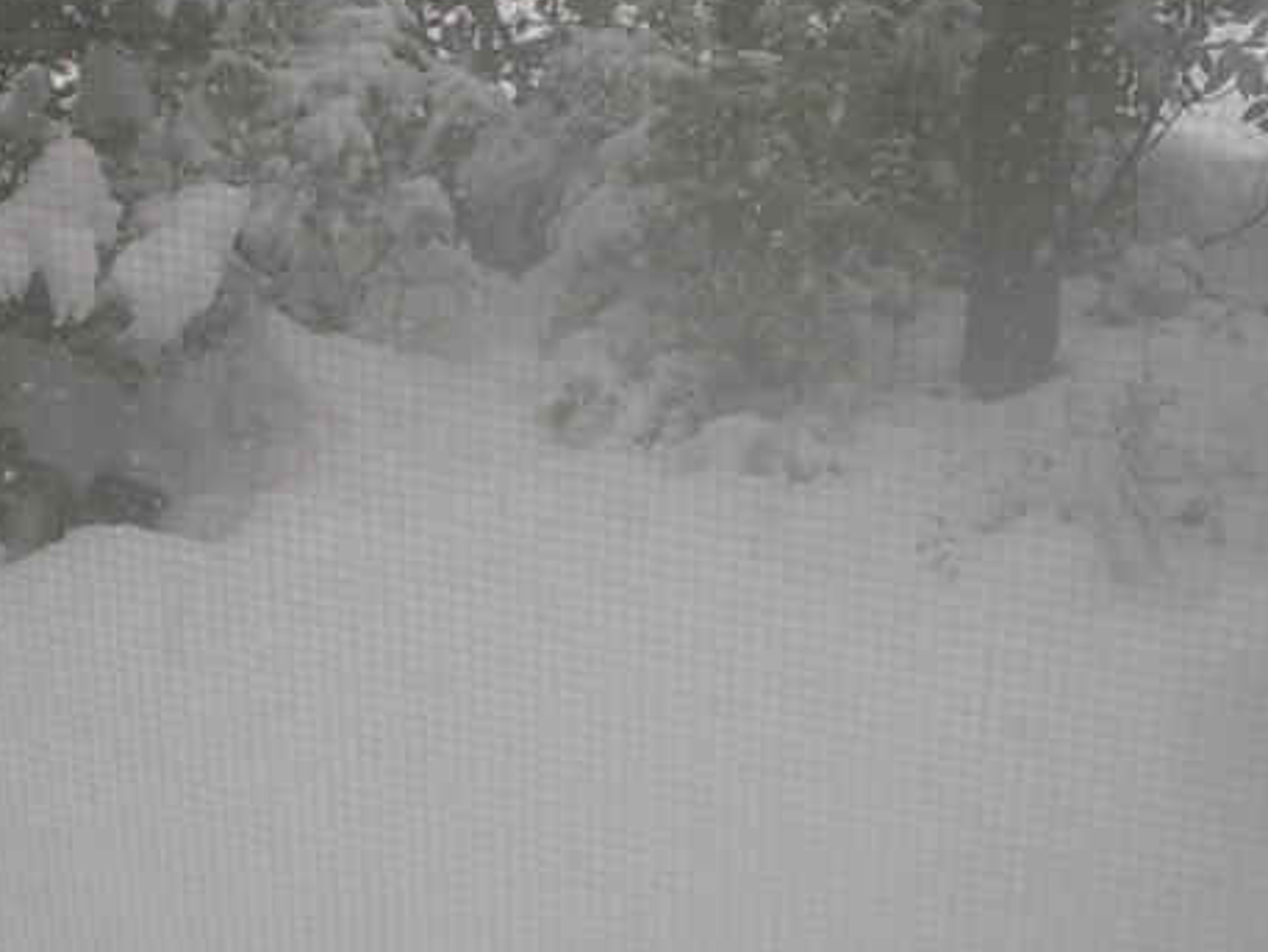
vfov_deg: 23.2
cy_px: 361
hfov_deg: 30.6
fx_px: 2308
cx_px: 516
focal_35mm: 63
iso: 70
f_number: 2.9
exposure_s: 1/176
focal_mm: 6.7
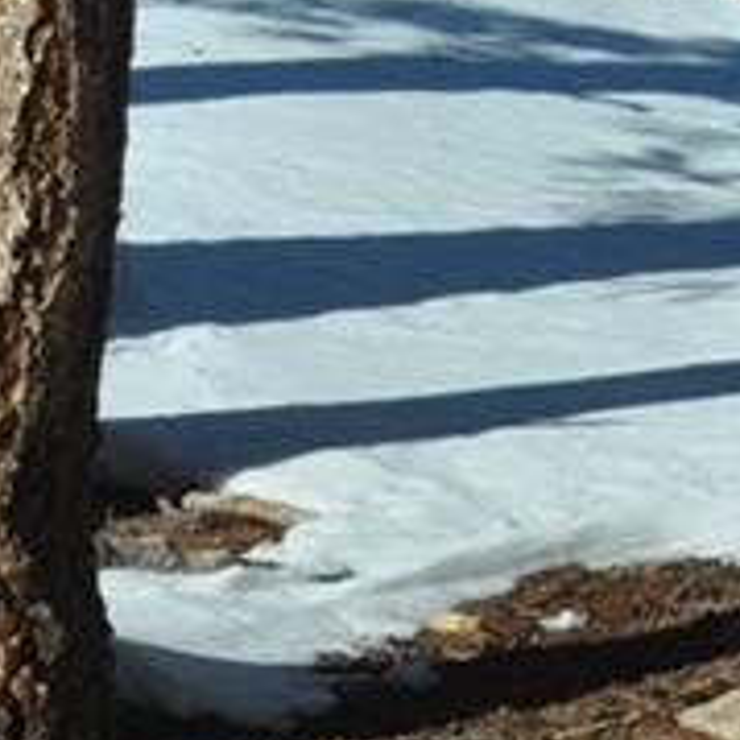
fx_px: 4934
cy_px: -279
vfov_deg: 8.4
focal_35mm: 204
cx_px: 777
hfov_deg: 8.5
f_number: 10
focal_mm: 28
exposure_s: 1/400
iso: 200
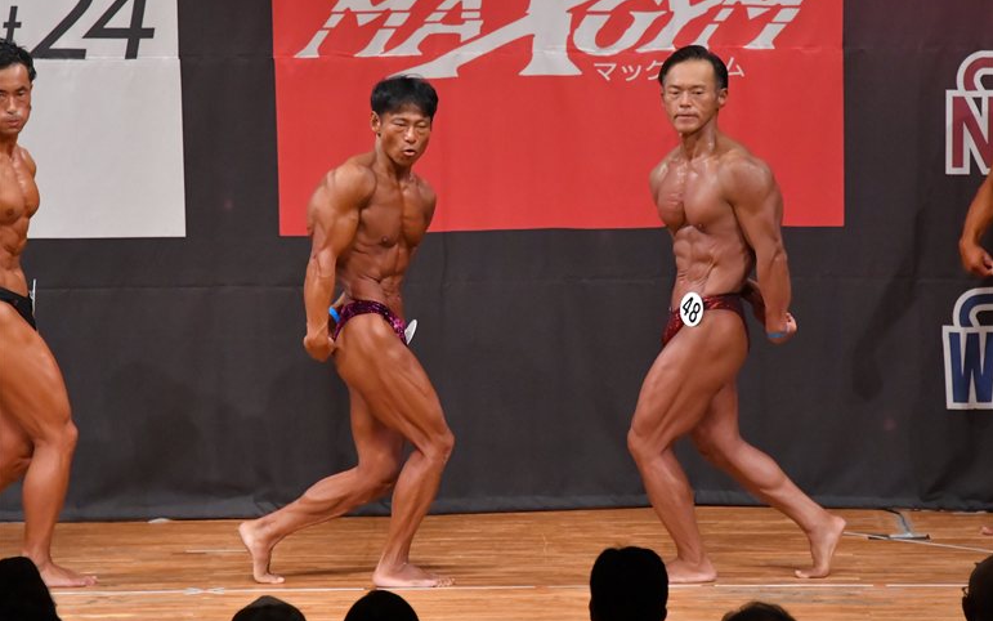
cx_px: 496
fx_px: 7903
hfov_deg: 7.2
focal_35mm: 292
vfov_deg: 4.5
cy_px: 320
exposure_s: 1/400
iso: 8000
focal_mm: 190
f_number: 5.6
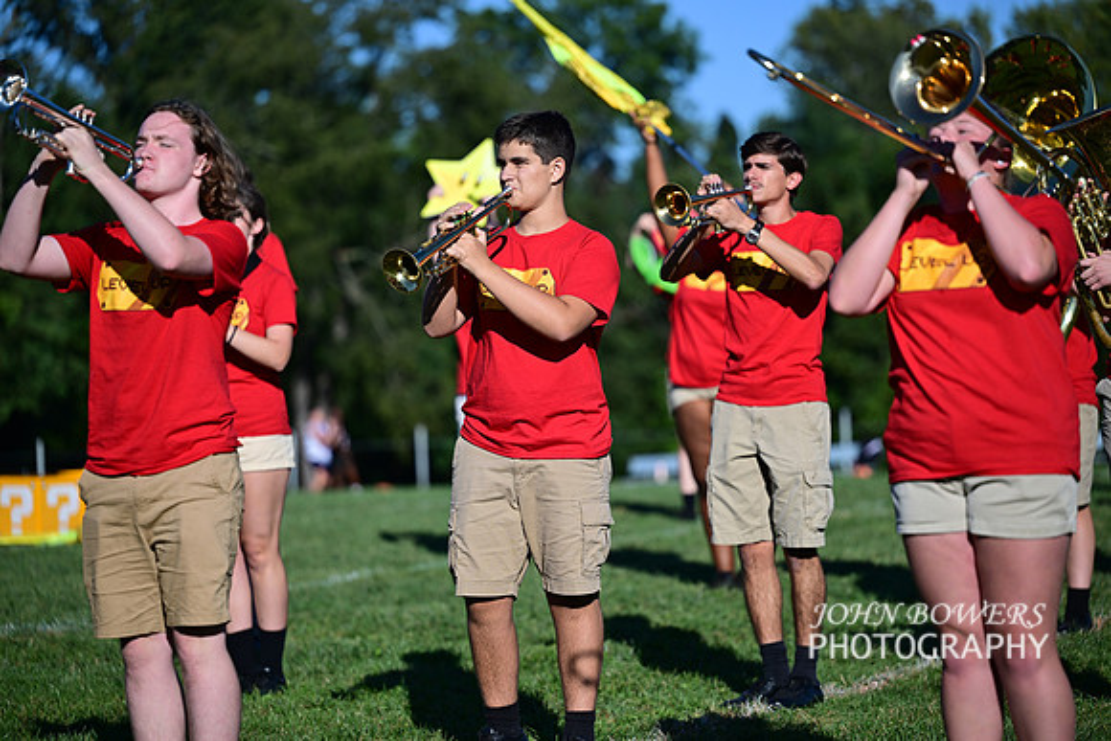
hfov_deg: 15.8
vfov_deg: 10.6
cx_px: 556
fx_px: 4013
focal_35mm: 130
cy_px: 370
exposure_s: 1/2000
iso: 90
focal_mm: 130
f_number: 2.8
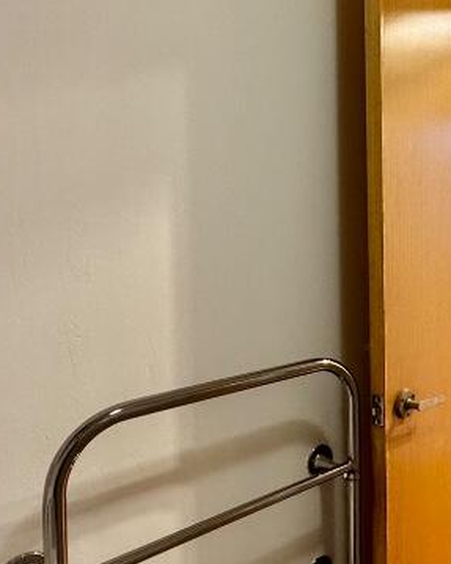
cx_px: 460
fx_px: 651
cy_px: 250
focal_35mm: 39
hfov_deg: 34.4
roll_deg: +0.7
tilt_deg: -3.9
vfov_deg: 46.8
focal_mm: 2.22
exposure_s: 1/50
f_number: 2.2
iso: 250
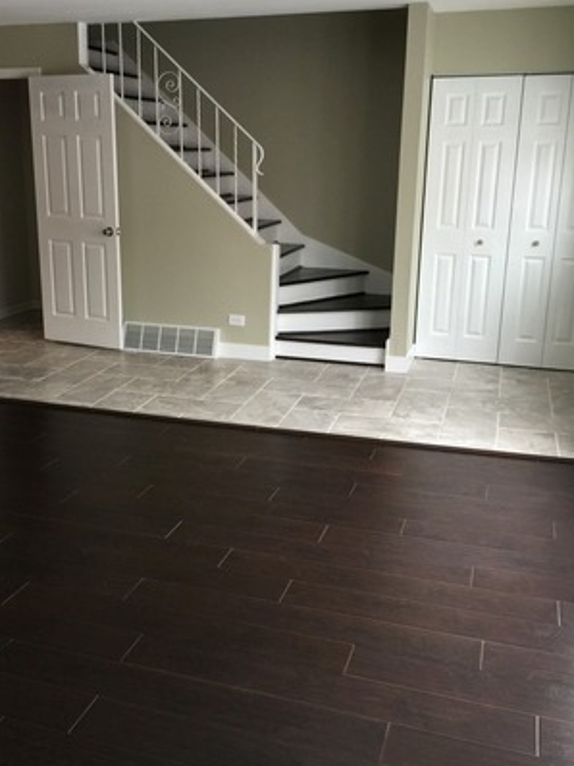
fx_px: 775
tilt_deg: -13.4
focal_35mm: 35
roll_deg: -0.4
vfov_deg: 52.6
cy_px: 362
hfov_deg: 40.5
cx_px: 241
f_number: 2.2
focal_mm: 4.15
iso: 50
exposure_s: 1/30
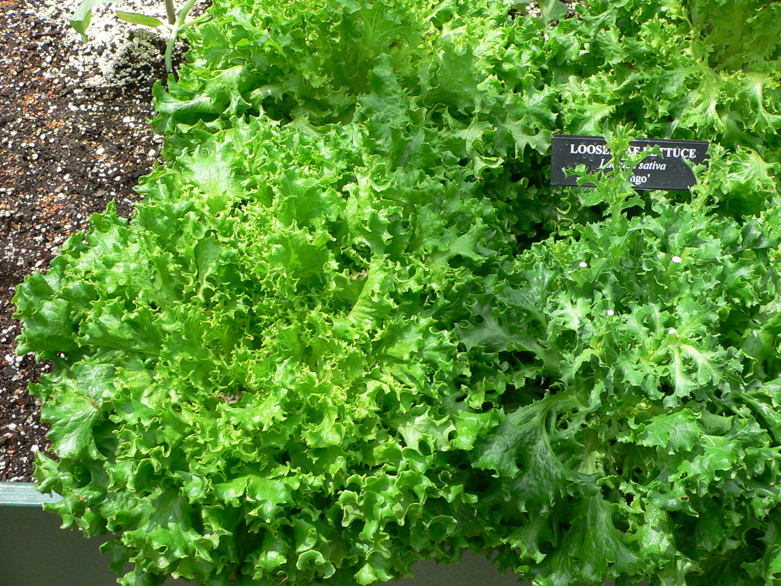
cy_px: 287
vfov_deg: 39.7
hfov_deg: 51.4
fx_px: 812
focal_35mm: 36
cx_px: 395
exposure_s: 1/250
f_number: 4
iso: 100
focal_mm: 4.6
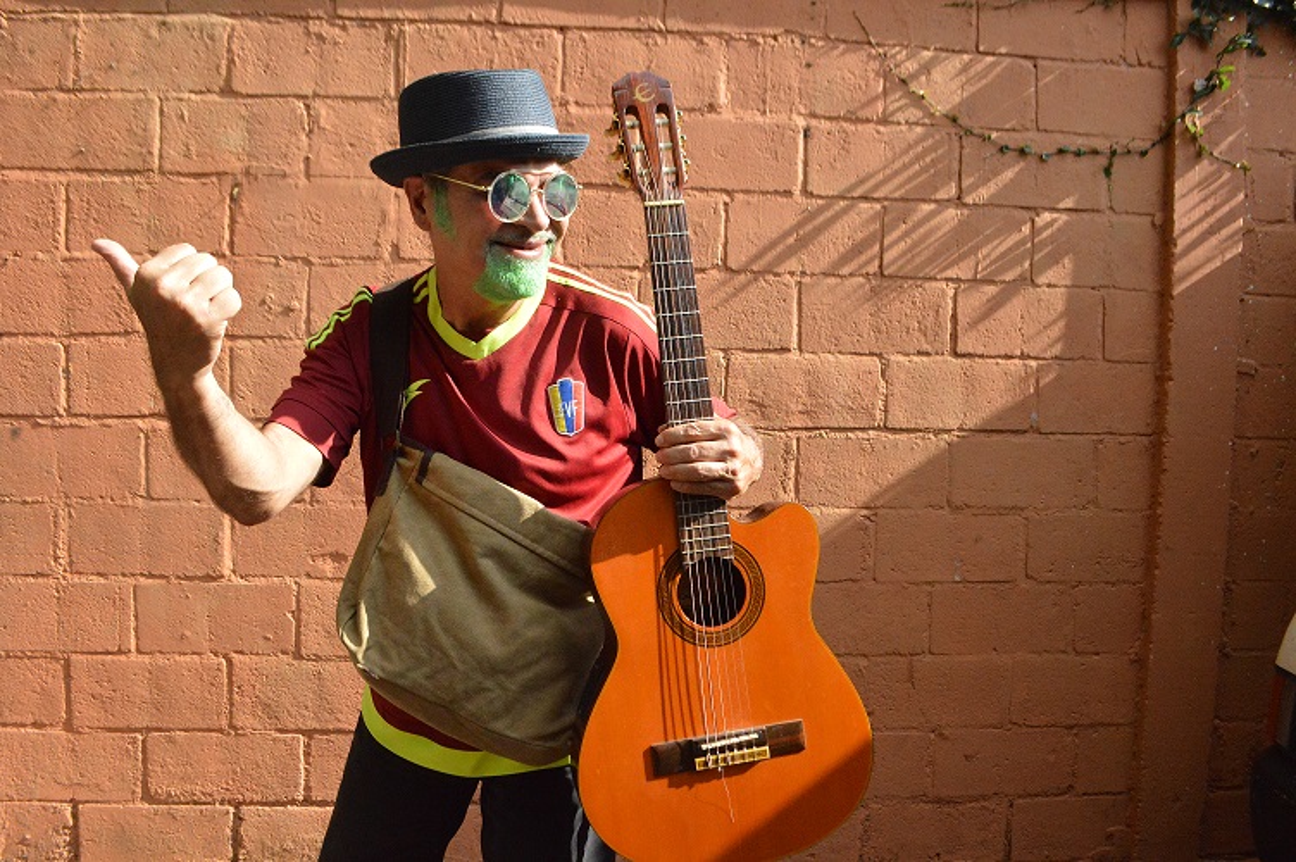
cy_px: 431
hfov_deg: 67.4
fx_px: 971
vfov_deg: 47.8
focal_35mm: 27
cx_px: 648
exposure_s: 1/4000
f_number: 6.3
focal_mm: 18
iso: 3200
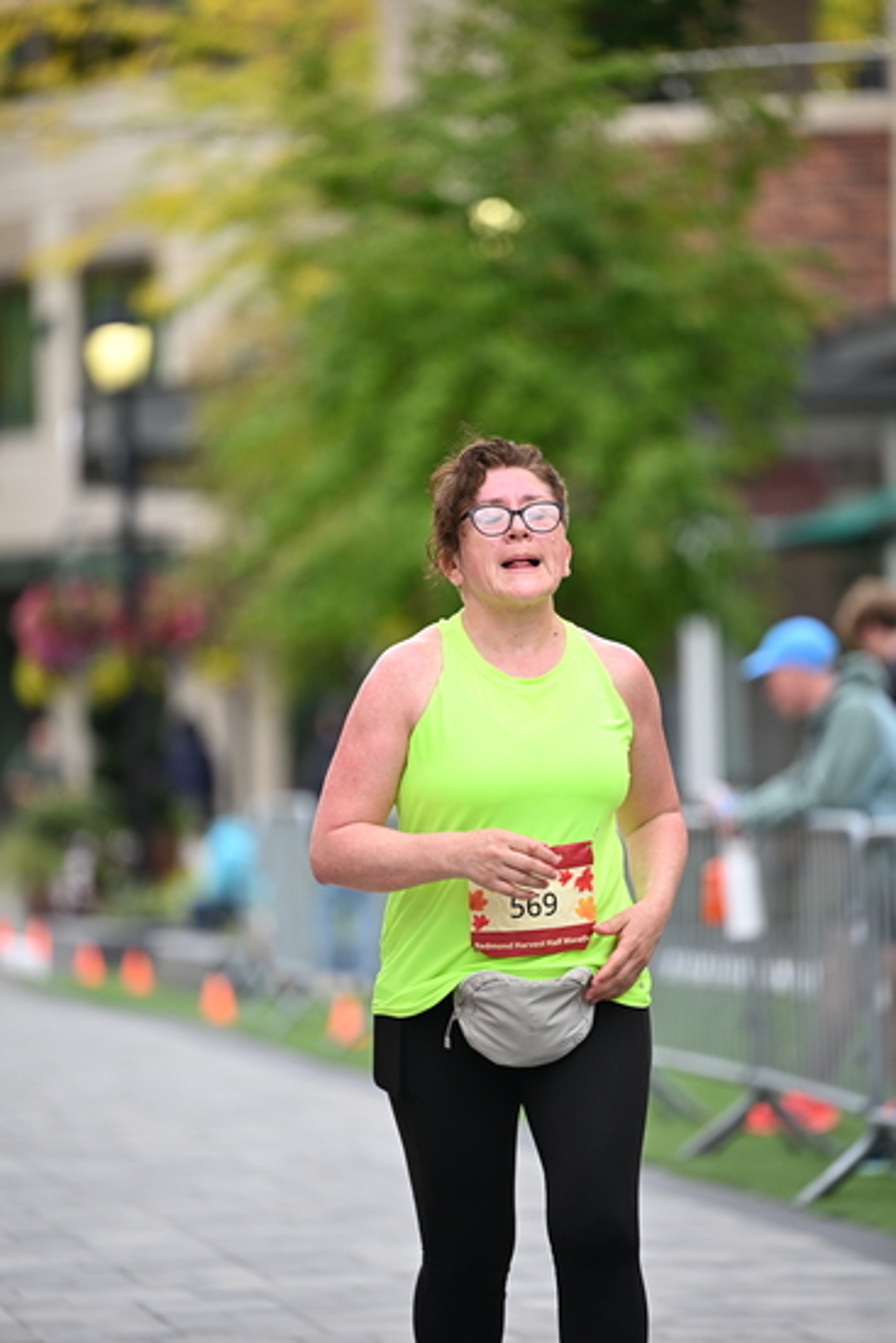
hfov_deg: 7.2
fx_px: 7088
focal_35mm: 190
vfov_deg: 10.8
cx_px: 448
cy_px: 672
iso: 640
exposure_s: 1/1600
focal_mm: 190
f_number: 2.8
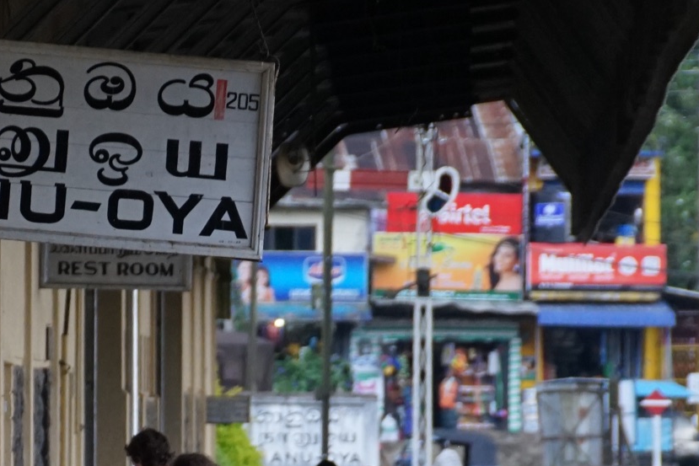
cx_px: 170
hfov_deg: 3.6
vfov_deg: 2.4
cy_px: 433
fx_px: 11243
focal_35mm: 579
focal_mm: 160
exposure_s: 1/250
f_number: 6.3
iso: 1600
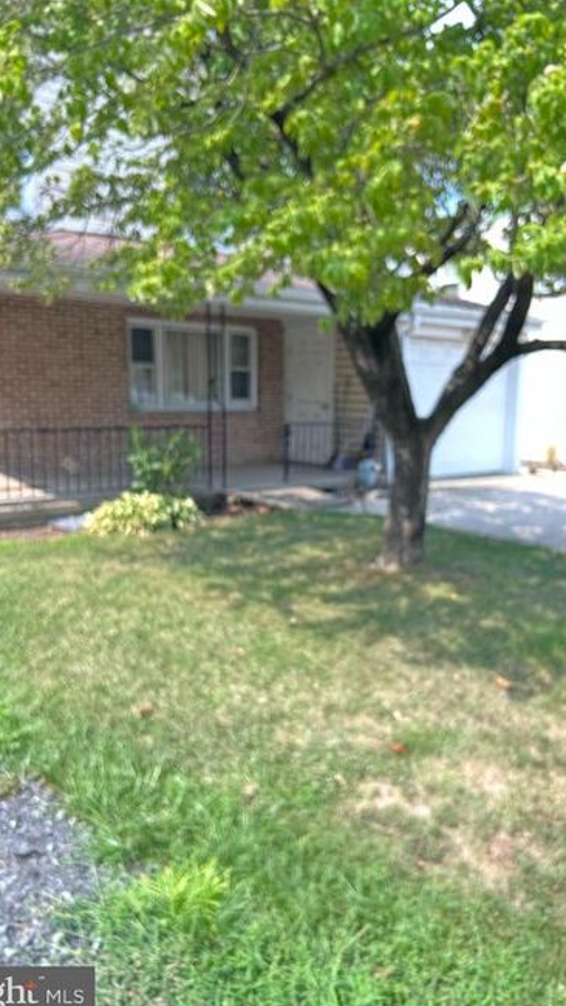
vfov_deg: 66.1
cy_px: 506
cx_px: 314
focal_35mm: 29
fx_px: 774
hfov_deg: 40.1
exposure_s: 1/251
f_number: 1.5
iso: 40
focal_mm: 5.7
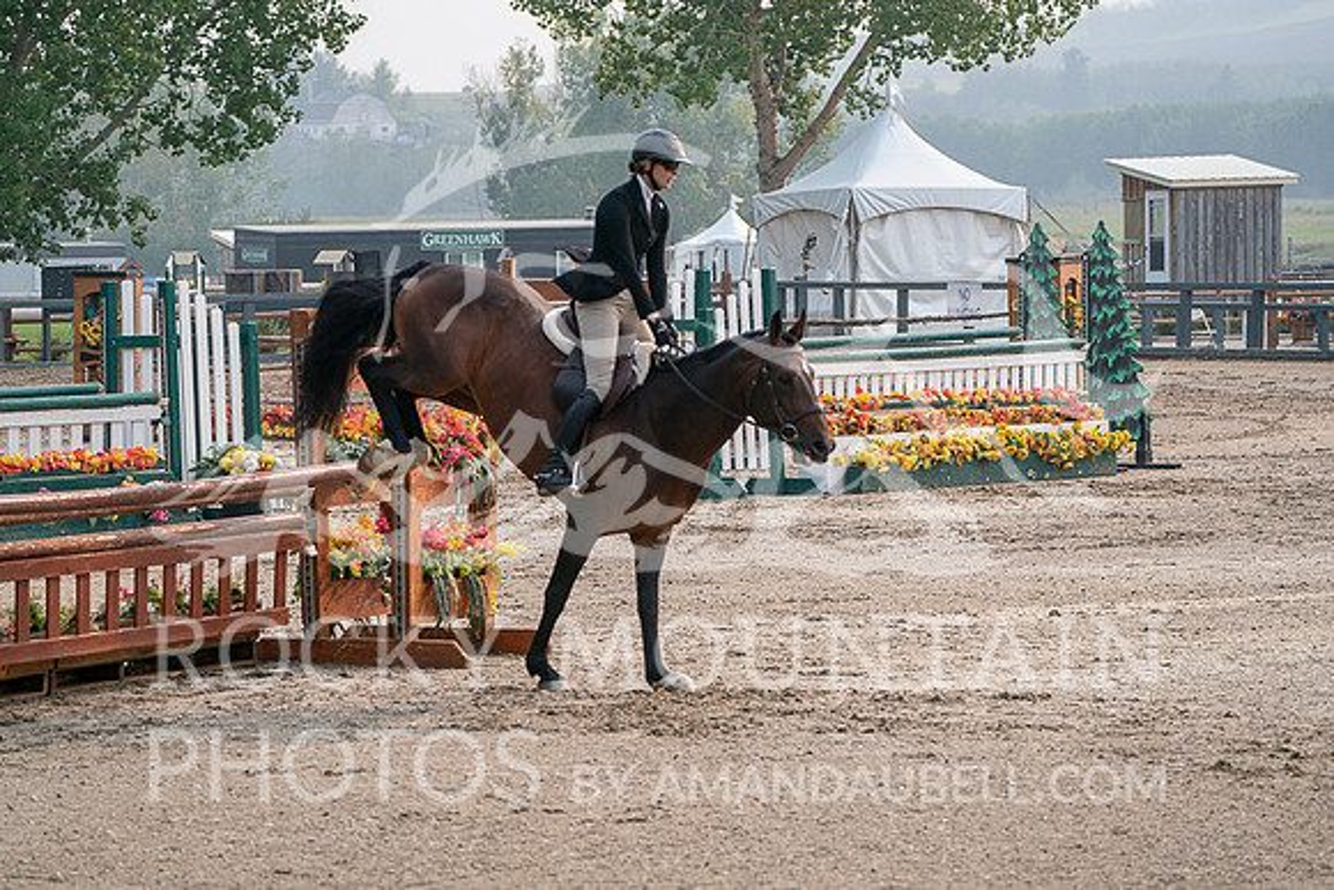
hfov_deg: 12.8
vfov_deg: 8.6
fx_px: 5930
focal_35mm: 160
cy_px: 445
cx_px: 667
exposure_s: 1/1000
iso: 500
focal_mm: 160
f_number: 5.6
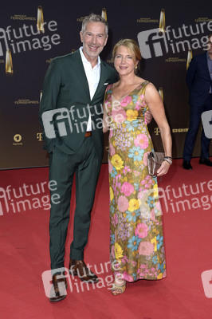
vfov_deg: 32.4
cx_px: 106
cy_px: 160
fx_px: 549
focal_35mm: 62
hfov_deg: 21.9
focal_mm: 62
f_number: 6.3
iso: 800
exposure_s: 1/250
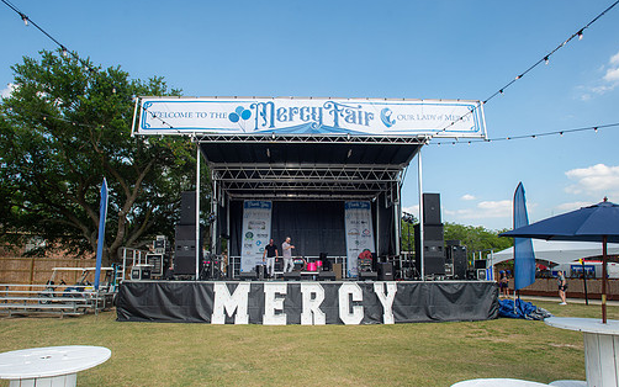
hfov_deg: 85.0
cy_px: 229
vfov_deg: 59.3
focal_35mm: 20
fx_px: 337
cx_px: 301
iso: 100
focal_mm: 17
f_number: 8
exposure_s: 1/250
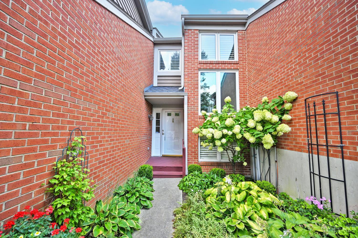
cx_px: 179
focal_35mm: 14
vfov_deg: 81.2
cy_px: 119
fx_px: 139
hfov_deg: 104.3
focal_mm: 14
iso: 200
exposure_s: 1/250
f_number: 5
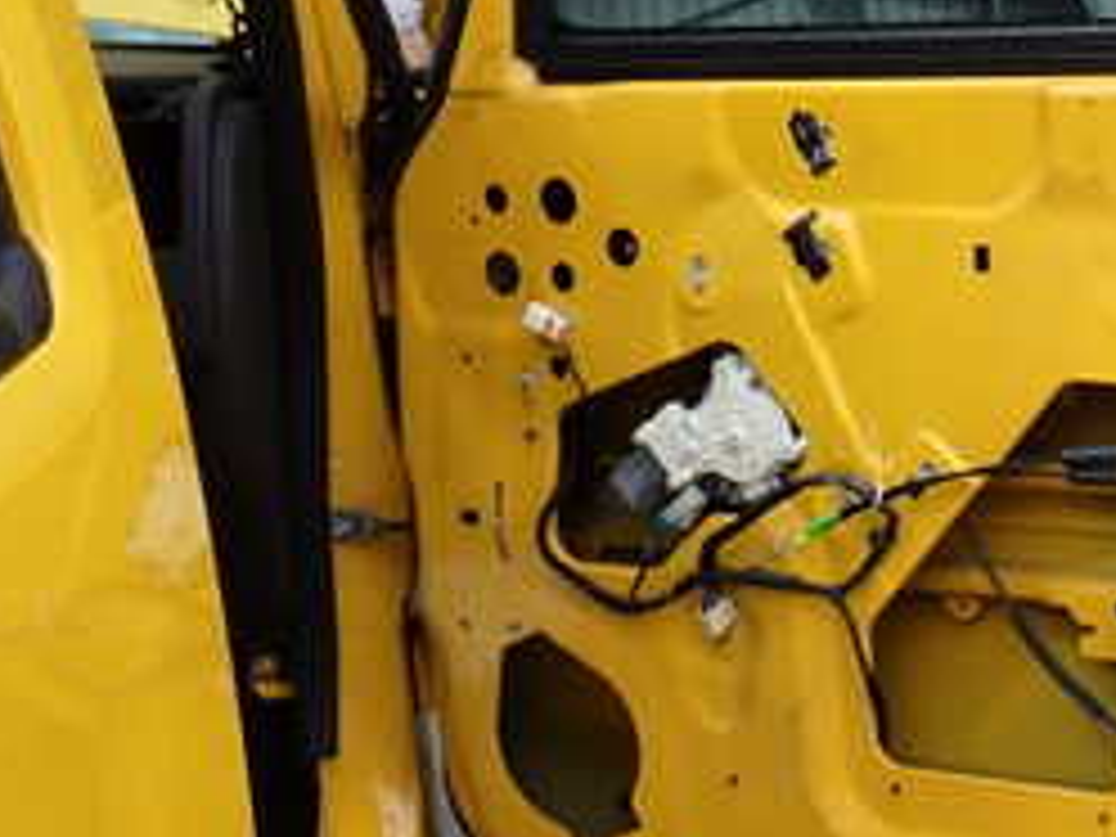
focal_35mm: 87
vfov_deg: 16.9
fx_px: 2805
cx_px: 1116
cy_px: 198
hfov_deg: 21.7
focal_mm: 6.37
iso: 100
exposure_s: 1/320
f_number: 3.5
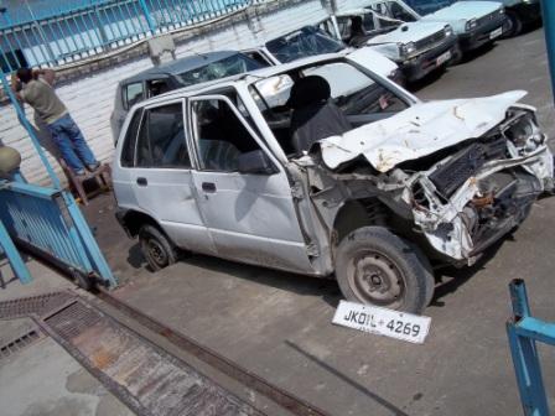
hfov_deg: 56.8
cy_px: 208
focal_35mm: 32
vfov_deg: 44.2
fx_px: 513
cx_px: 278
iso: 80
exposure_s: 1/1000
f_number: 5.5
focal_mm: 5.7
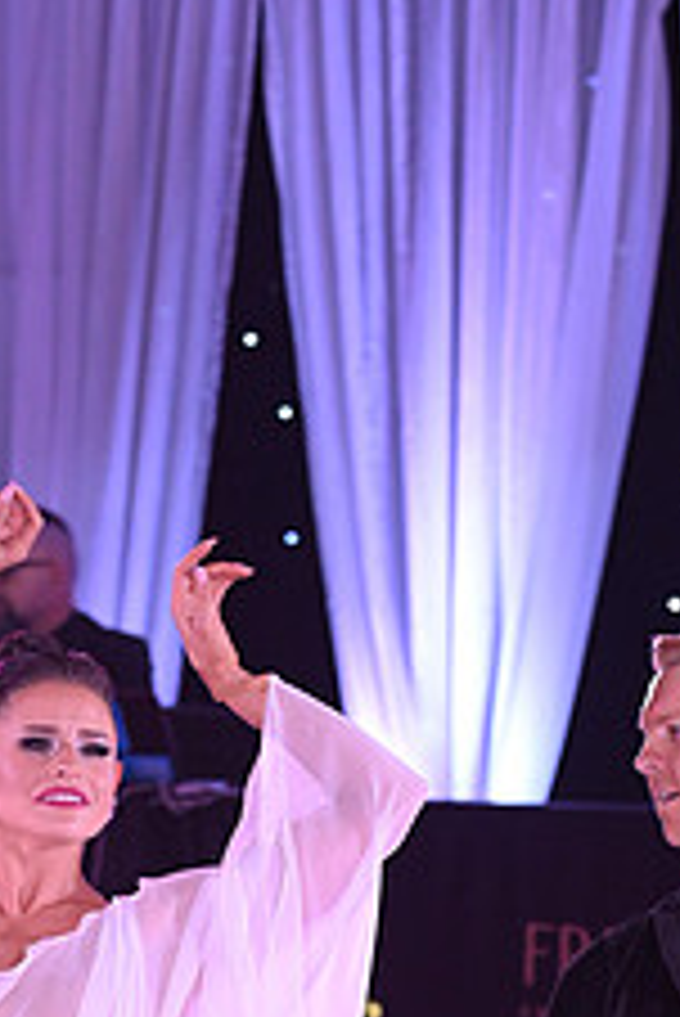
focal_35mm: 313
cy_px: 1251
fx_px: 8854
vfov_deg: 6.5
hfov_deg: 4.4
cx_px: 363
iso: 2000
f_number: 5.6
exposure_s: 1/200
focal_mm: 122
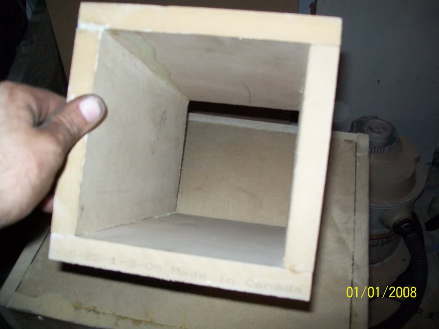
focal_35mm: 36
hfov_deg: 51.4
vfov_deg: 39.7
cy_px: 164
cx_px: 220
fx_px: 457
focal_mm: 6
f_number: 2.7
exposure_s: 1/60
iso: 160
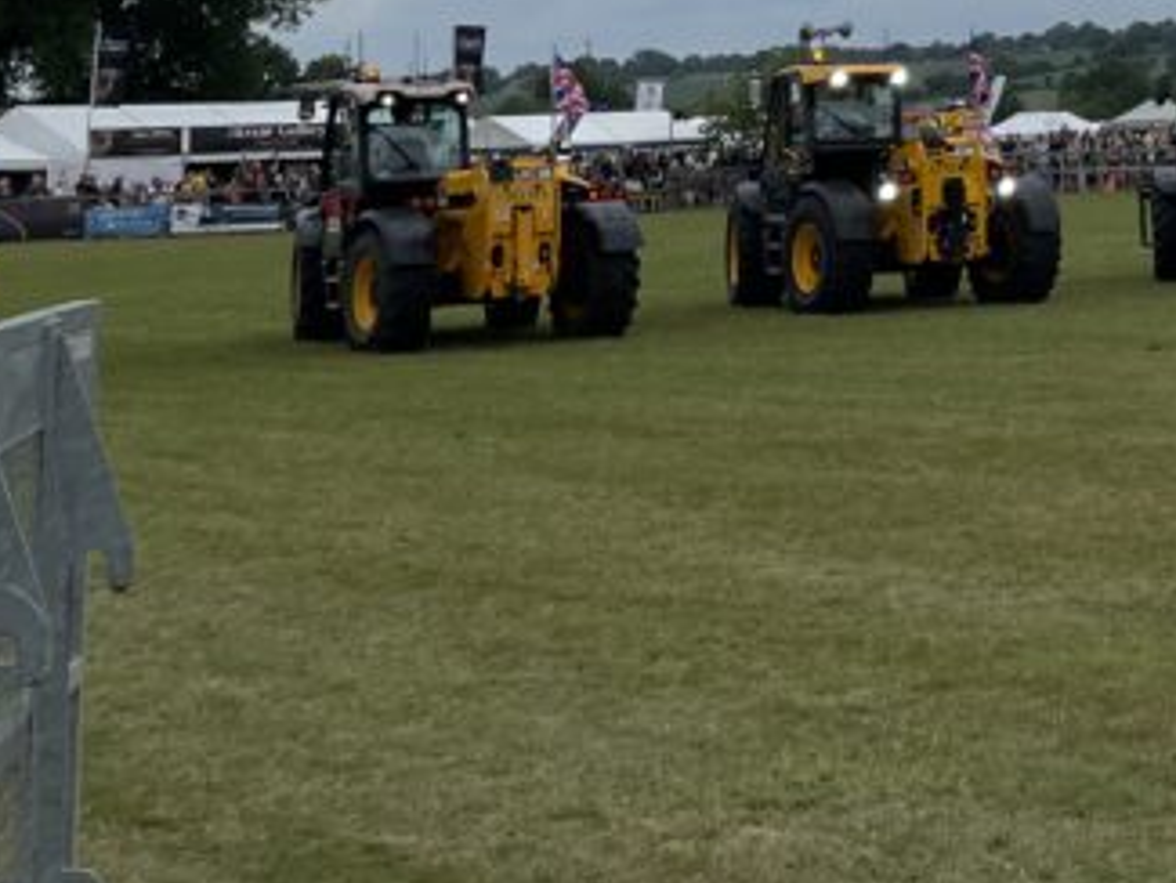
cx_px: 1538
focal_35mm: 82
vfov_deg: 17.0
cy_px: -261
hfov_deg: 21.5
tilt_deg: +6.3
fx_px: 2787
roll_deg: +4.2
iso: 32
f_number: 1.6
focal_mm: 4.2
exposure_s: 1/4464
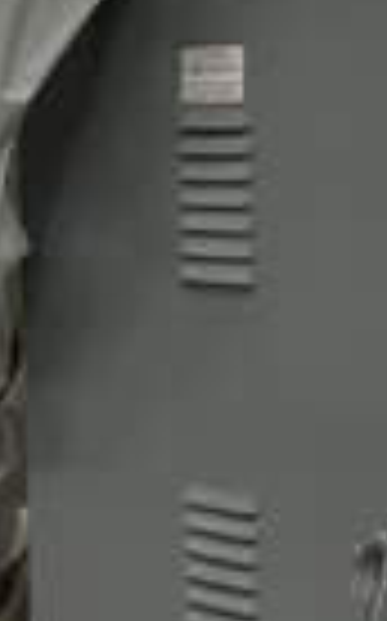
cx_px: 502
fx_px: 2537
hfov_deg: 8.6
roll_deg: +0.0
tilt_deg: -5.8
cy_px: 360
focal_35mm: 150
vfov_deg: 14.0
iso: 100
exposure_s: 1/120
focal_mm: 5.7
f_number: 1.5
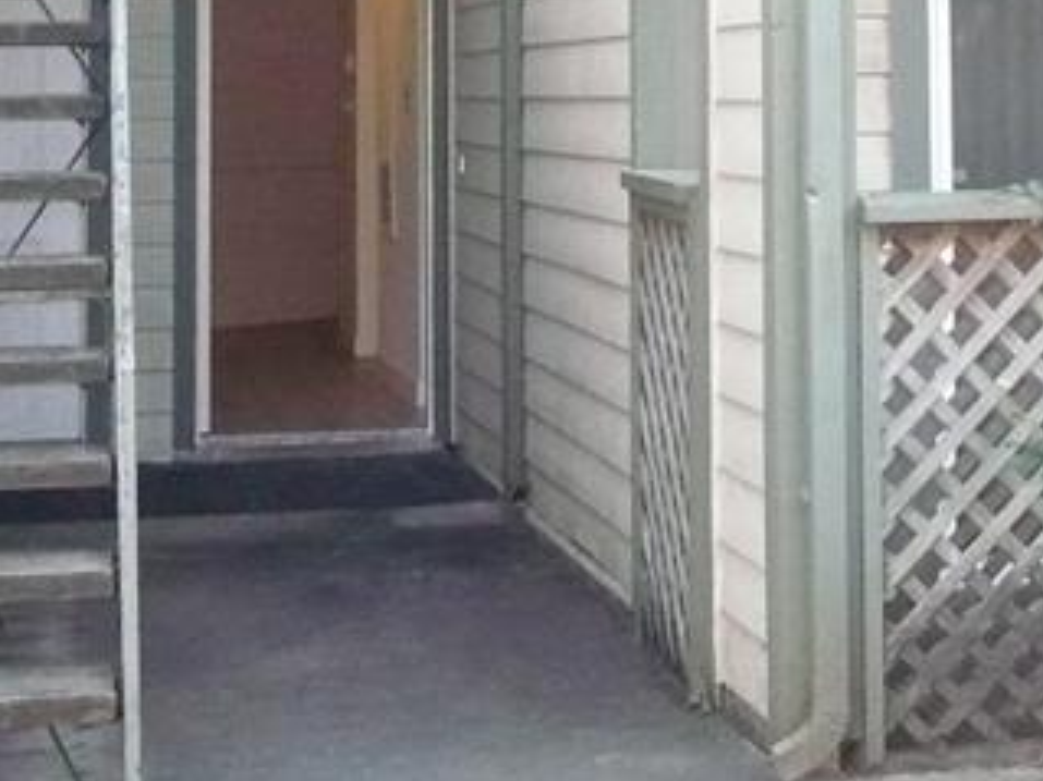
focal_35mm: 90
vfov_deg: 15.8
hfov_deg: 21.5
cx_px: 857
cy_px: -147
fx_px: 2711
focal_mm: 4.6
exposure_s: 1/160
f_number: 2.8
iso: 400
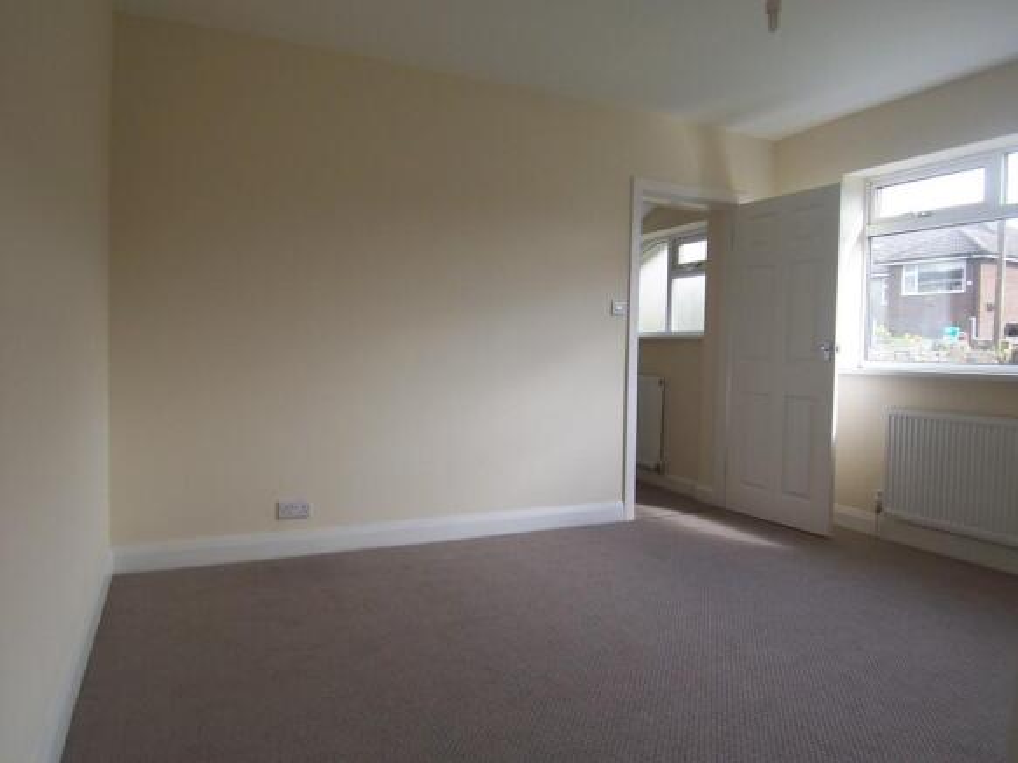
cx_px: 509
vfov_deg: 58.9
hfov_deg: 73.9
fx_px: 676
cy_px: 382
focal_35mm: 23
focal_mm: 3.8
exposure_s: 1/125
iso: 64
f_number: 2.8
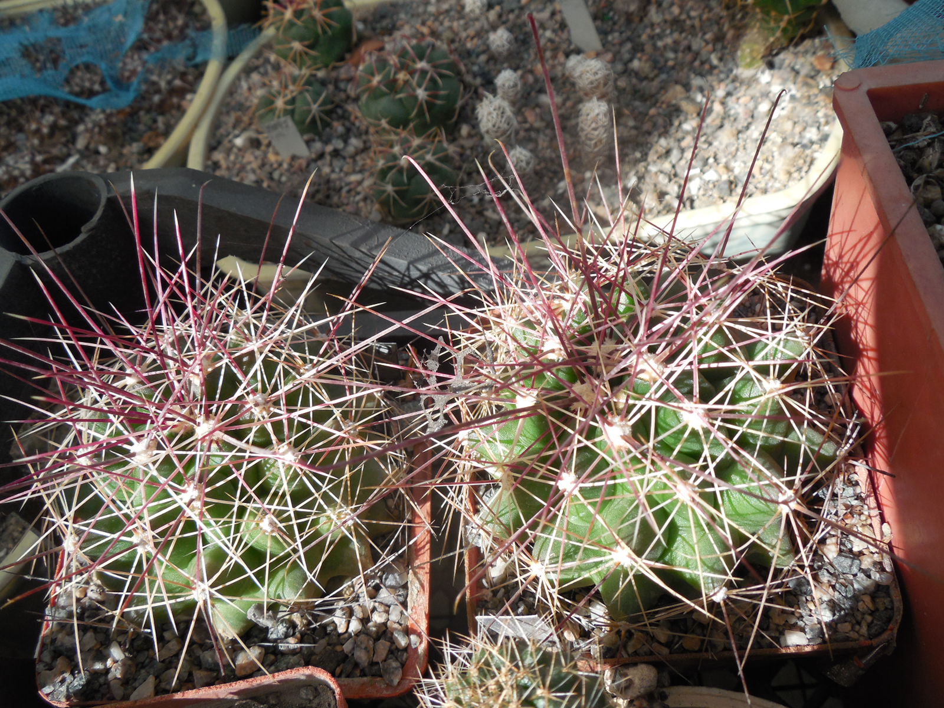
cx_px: 472
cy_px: 354
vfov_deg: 45.4
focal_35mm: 31
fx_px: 845
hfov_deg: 58.4
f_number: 3.6
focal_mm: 5.6
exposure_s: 1/500
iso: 125
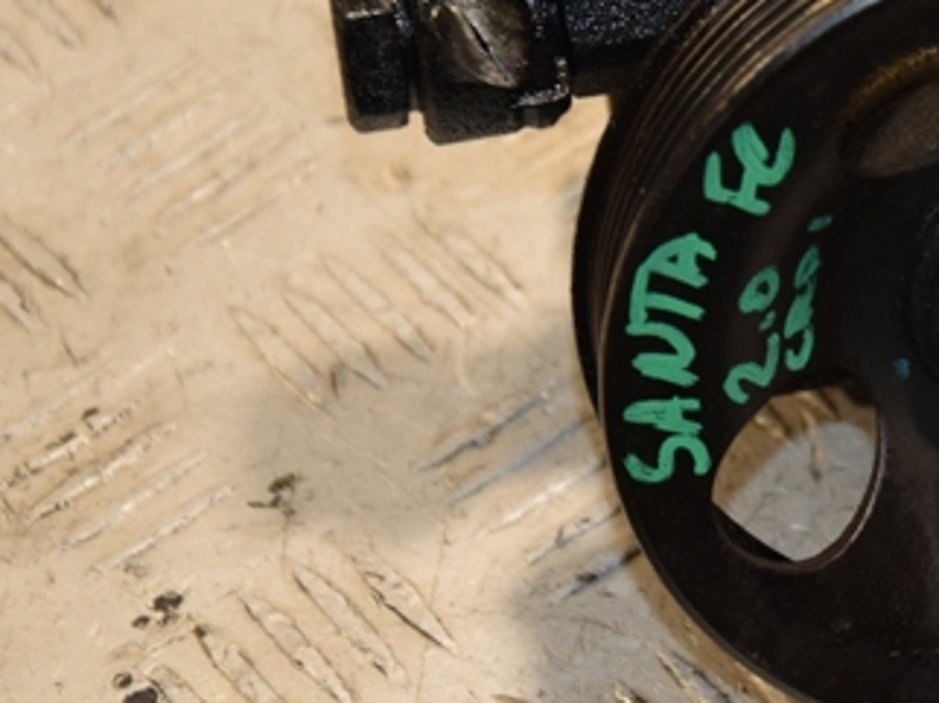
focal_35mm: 215
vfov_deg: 6.9
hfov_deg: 9.2
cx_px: 898
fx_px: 5827
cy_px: 143
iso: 800
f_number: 5.3
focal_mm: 75
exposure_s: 1/125
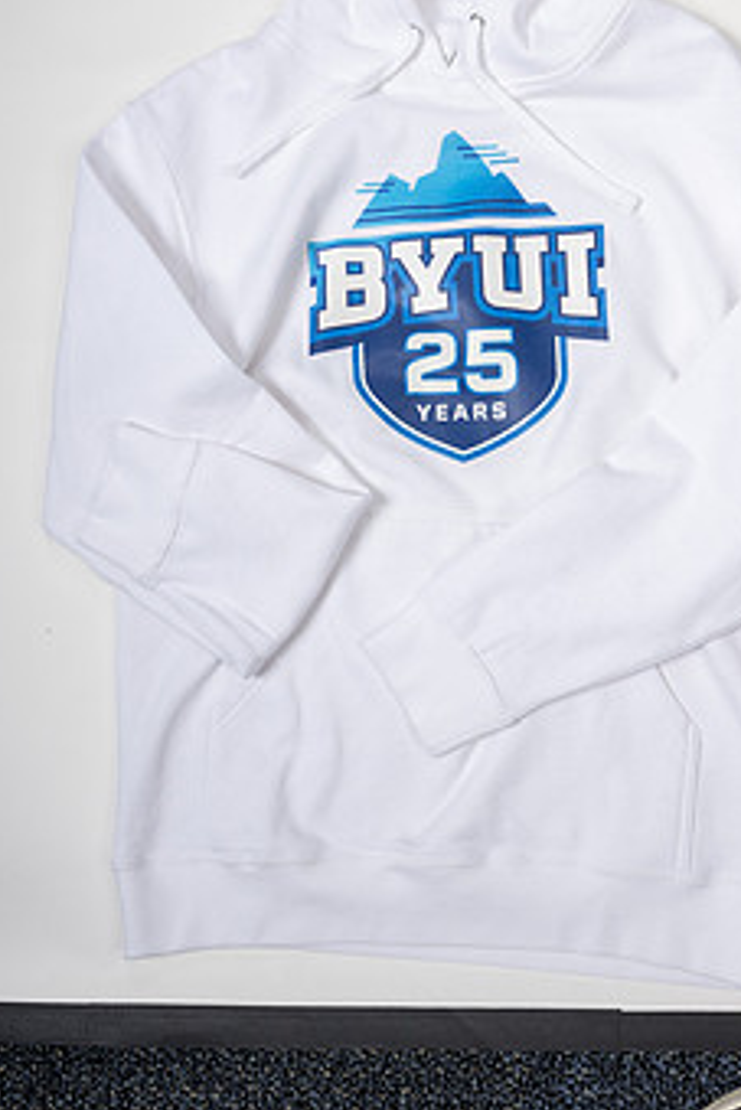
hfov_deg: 32.5
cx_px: 467
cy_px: 392
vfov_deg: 46.8
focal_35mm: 41
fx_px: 1264
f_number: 8
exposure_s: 1/160
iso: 100
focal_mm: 31
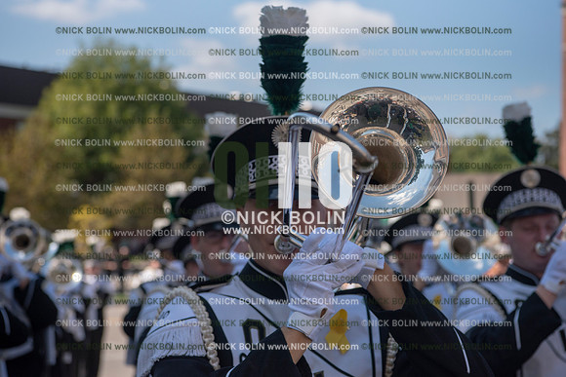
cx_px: 283
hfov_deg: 28.8
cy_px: 188
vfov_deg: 19.5
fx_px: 1101
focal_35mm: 70
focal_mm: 70
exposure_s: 1/4000
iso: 400
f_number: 5
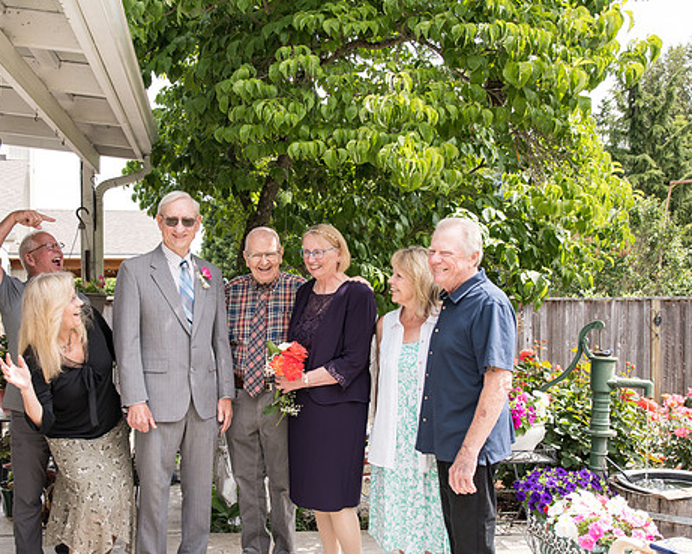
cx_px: 271
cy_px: 327
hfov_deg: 53.8
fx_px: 676
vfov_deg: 44.4
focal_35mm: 33
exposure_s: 1/500
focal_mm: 24
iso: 400
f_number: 5
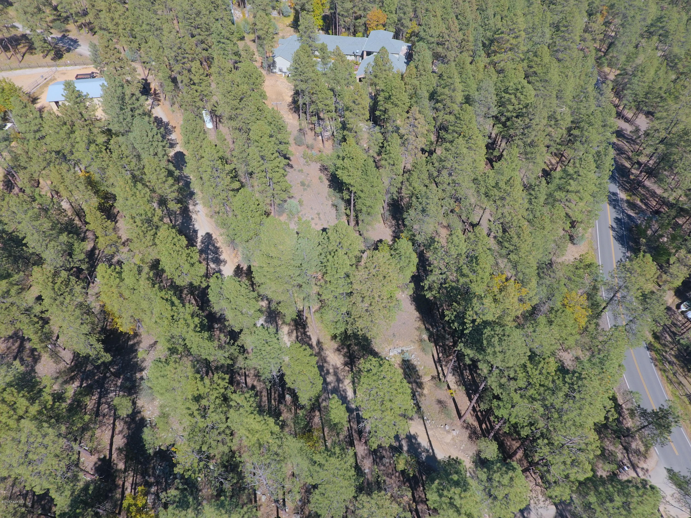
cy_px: 259
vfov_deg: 66.0
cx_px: 346
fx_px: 399
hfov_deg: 81.7
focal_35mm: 20
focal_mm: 3.61
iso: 100
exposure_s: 1/243
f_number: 2.8
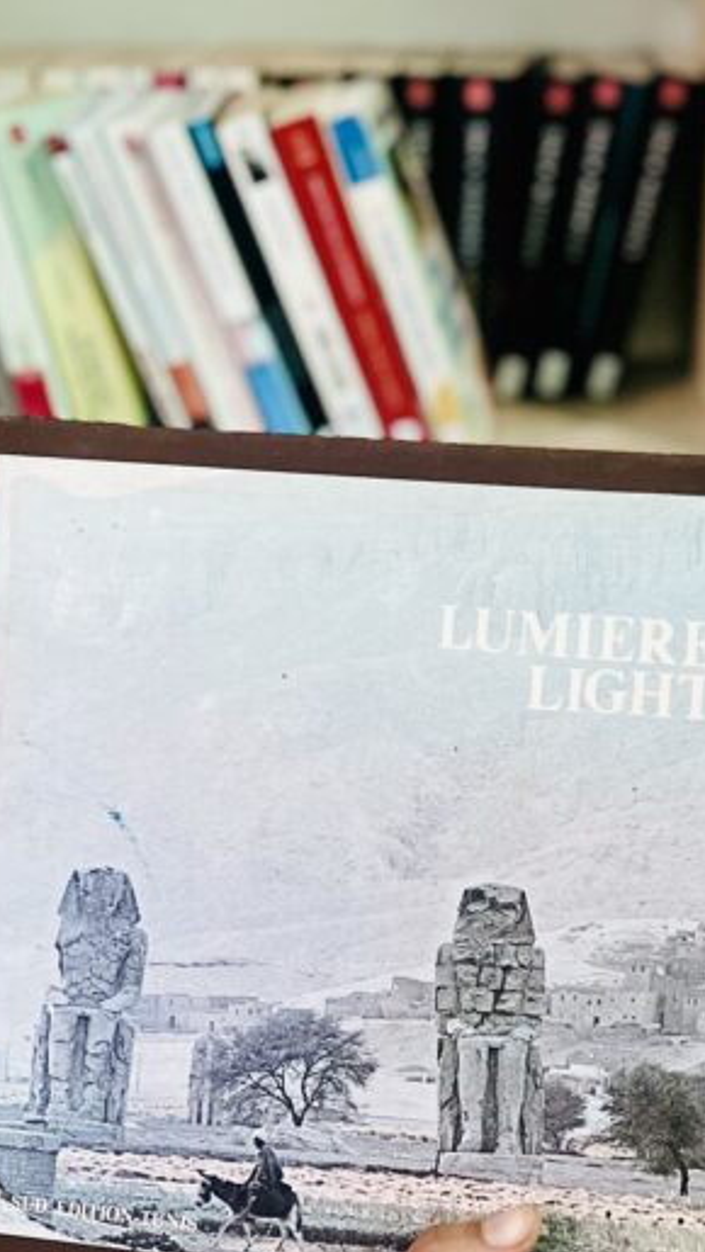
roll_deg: +2.1
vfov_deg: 46.1
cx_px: 545
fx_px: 1461
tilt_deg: -33.4
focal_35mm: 44
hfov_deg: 26.7
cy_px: 766
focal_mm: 5.7
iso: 500
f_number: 1.5
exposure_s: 1/60
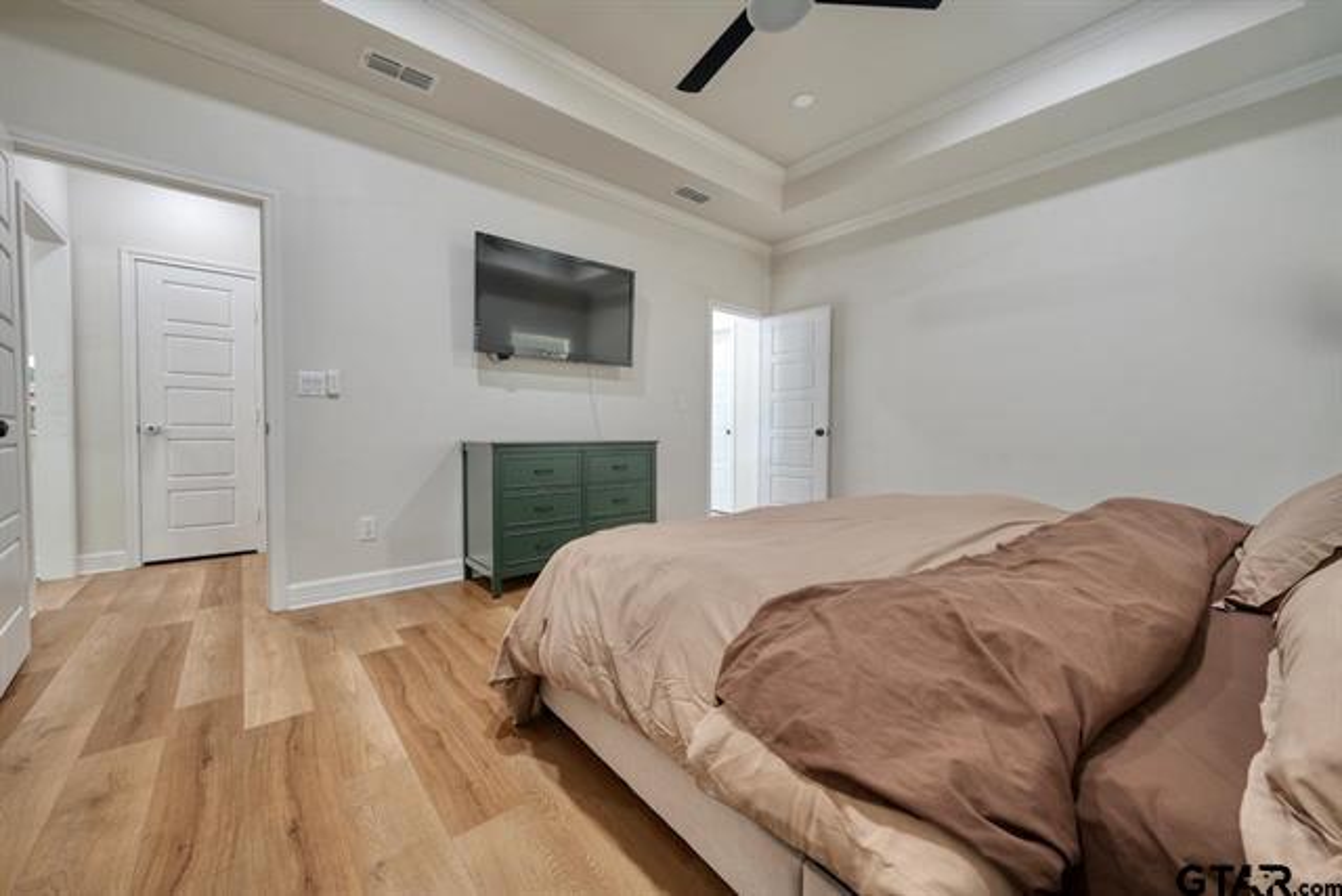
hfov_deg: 104.2
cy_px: 448
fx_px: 522
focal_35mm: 14
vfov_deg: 81.2
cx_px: 671
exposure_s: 1/1.25
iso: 640
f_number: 8
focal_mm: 14
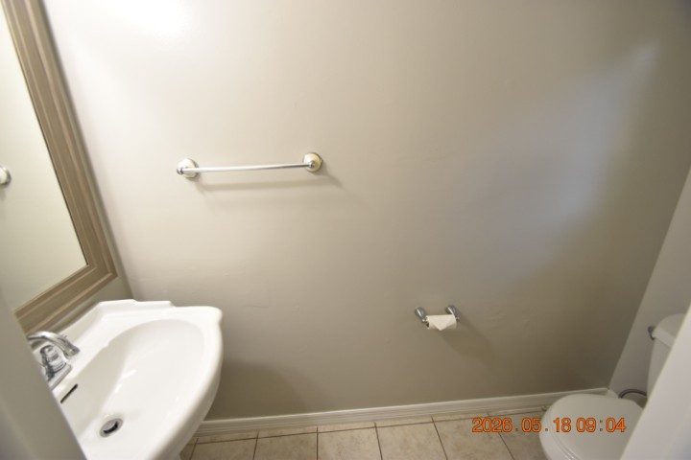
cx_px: 346
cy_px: 230
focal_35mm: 15
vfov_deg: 77.3
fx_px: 288
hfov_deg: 100.4
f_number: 3.5
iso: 800
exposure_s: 1/45
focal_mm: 10
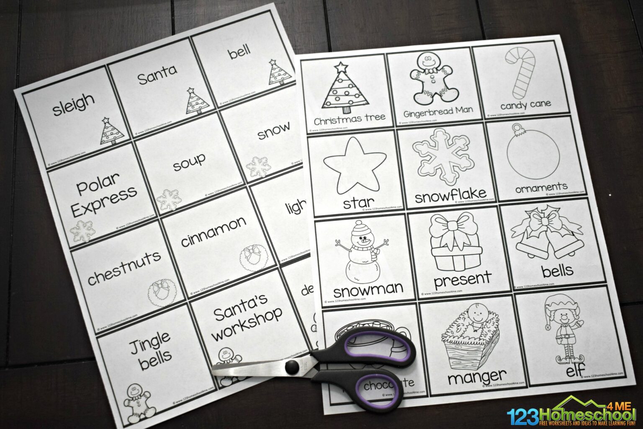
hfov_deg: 47.9
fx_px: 723
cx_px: 322
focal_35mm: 40
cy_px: 214
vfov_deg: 33.0
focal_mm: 27
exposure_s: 1/60
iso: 450
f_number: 4
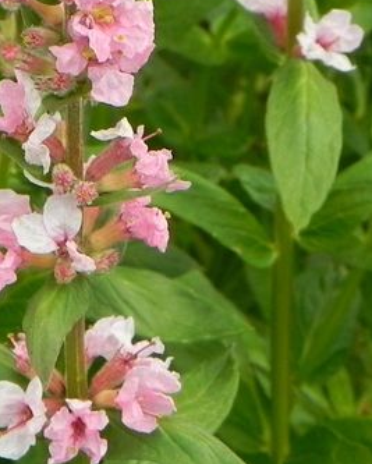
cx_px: -172
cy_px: 68
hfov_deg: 4.7
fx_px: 4508
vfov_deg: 5.9
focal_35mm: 328
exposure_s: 1/320
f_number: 4.5
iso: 160
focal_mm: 18.8
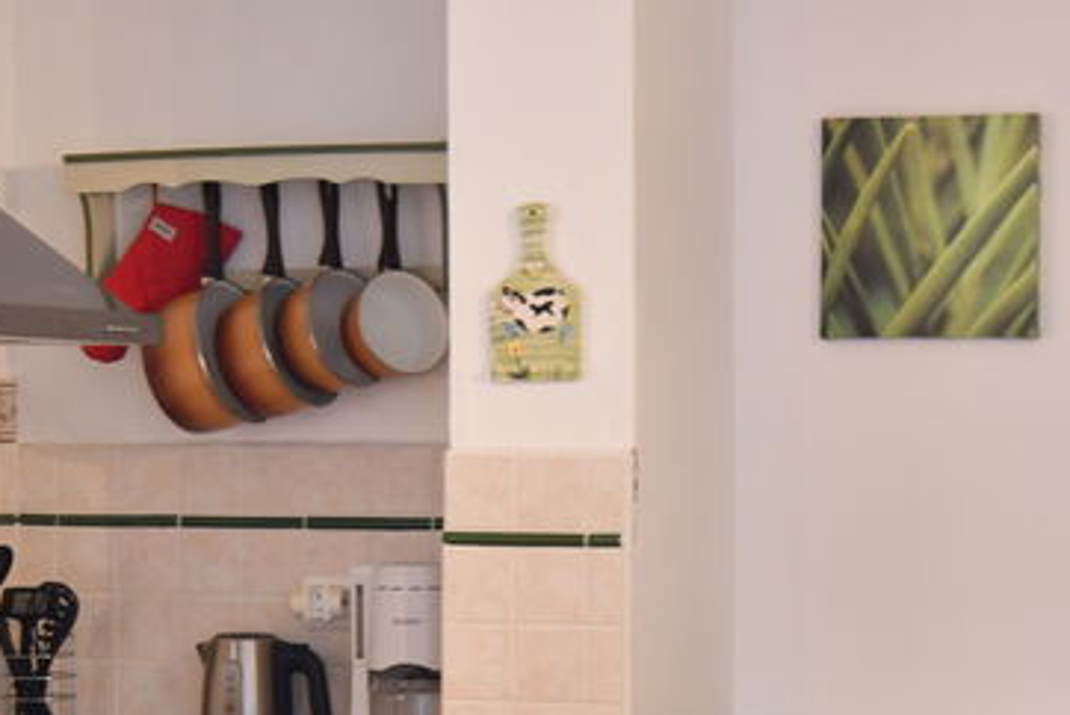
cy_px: 578
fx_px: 3450
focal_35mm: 116
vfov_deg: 11.8
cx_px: 703
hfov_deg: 17.6
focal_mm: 28
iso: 800
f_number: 4
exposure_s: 1/20
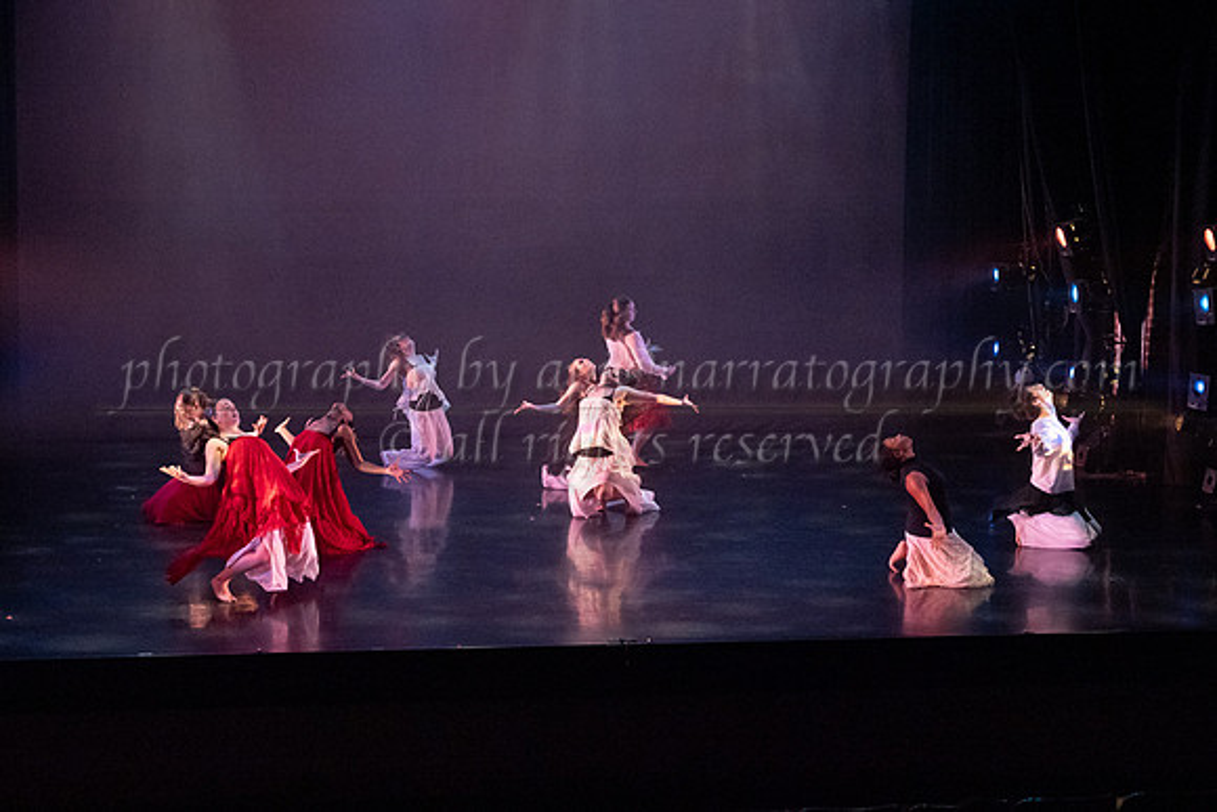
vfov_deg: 23.4
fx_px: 1962
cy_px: 453
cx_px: 496
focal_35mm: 58
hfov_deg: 34.4
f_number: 2.8
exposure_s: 1/400
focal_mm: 49
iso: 5000
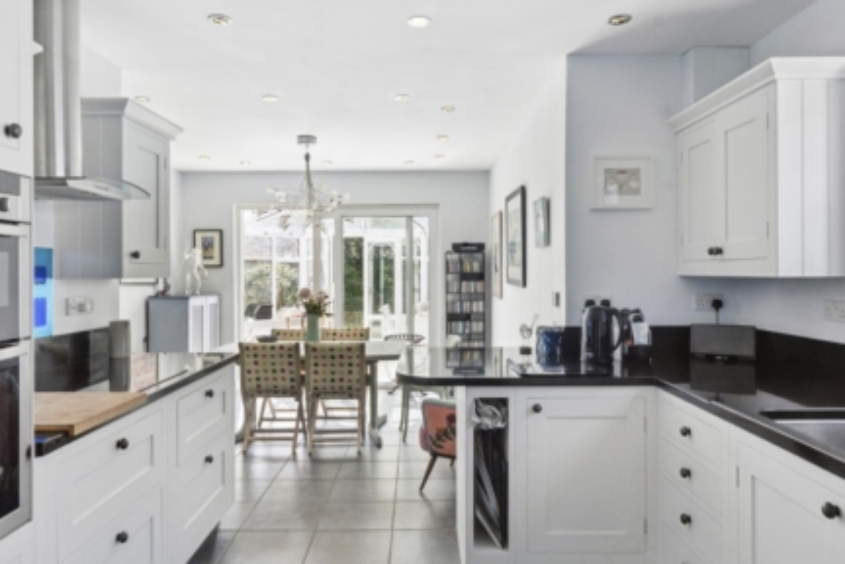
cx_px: 454
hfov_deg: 73.6
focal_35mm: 24
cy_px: 289
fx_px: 563
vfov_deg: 53.1
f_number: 9
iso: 125
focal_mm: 17
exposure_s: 1/40
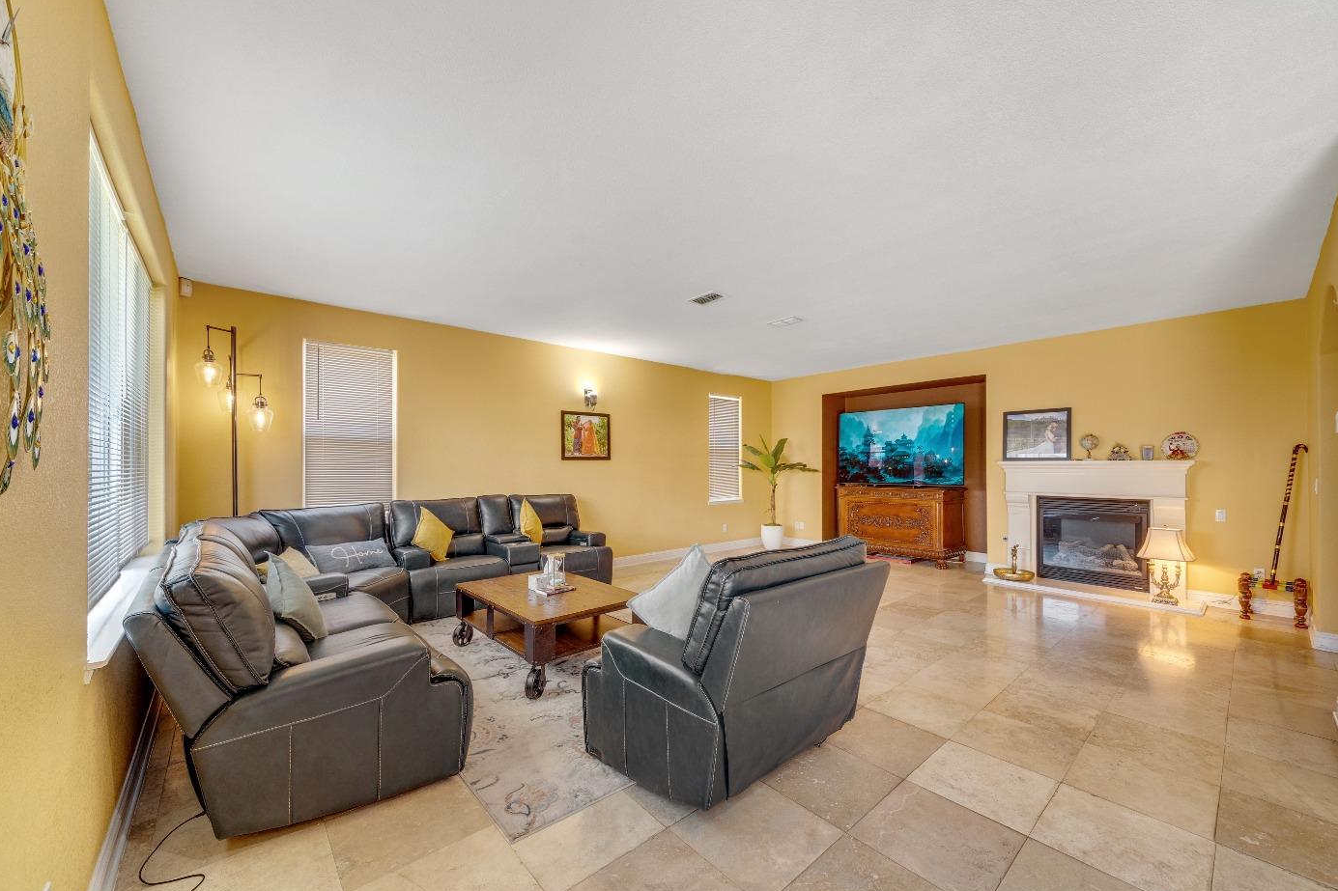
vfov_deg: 85.3
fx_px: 483
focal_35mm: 13
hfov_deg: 108.2
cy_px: 473
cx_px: 703
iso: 200
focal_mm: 12
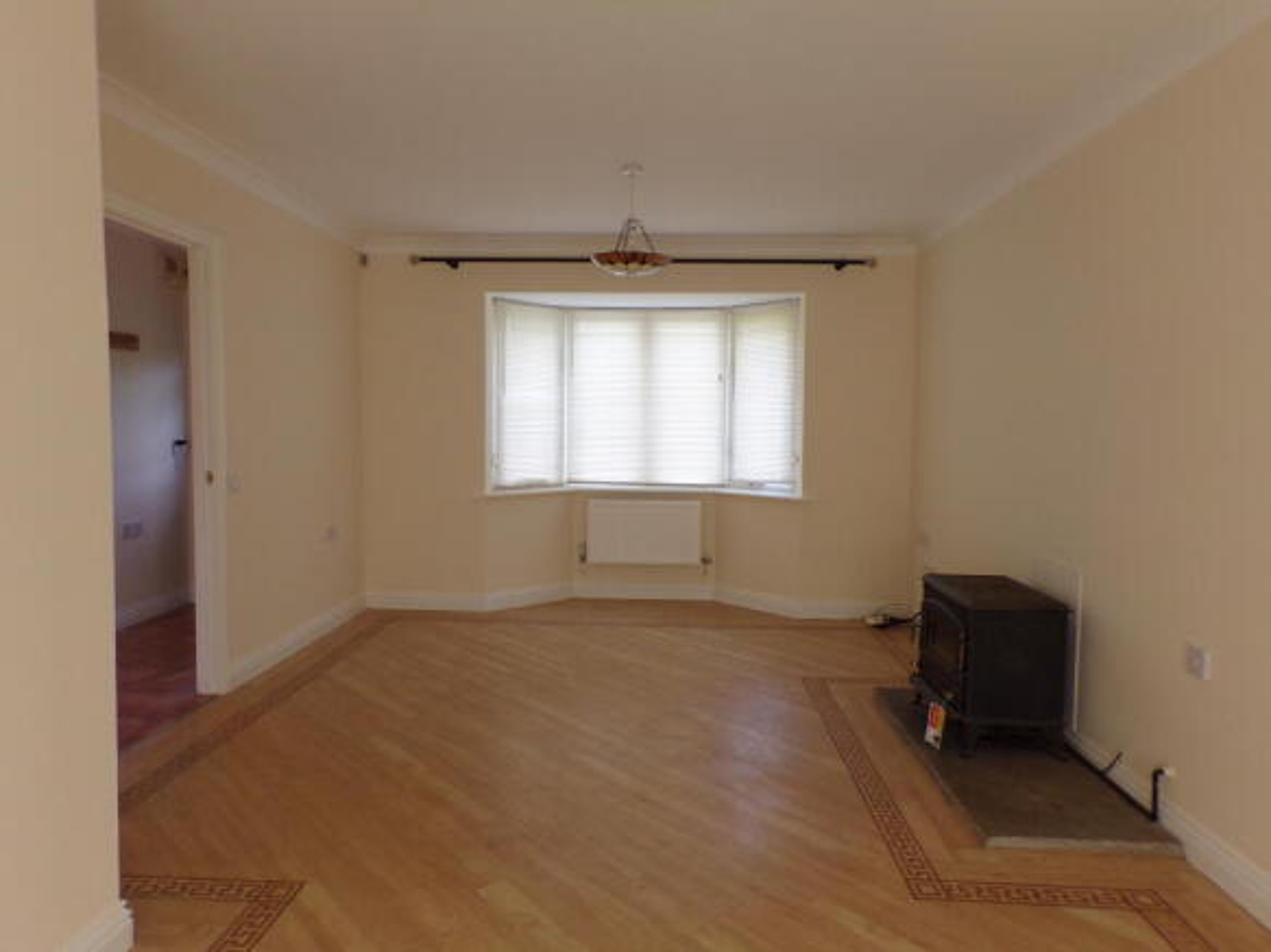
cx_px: 636
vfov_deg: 56.8
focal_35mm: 24
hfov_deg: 71.6
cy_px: 476
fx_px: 881
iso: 100
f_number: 3
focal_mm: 4.3
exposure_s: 1/50
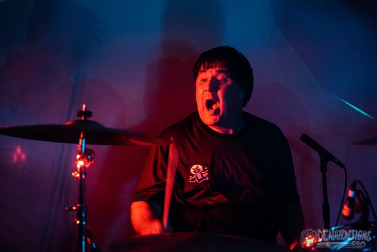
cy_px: 126
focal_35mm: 80
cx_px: 188
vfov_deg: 17.1
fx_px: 838
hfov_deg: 25.4
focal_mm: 80
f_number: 3.2
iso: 3200
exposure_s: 1/100
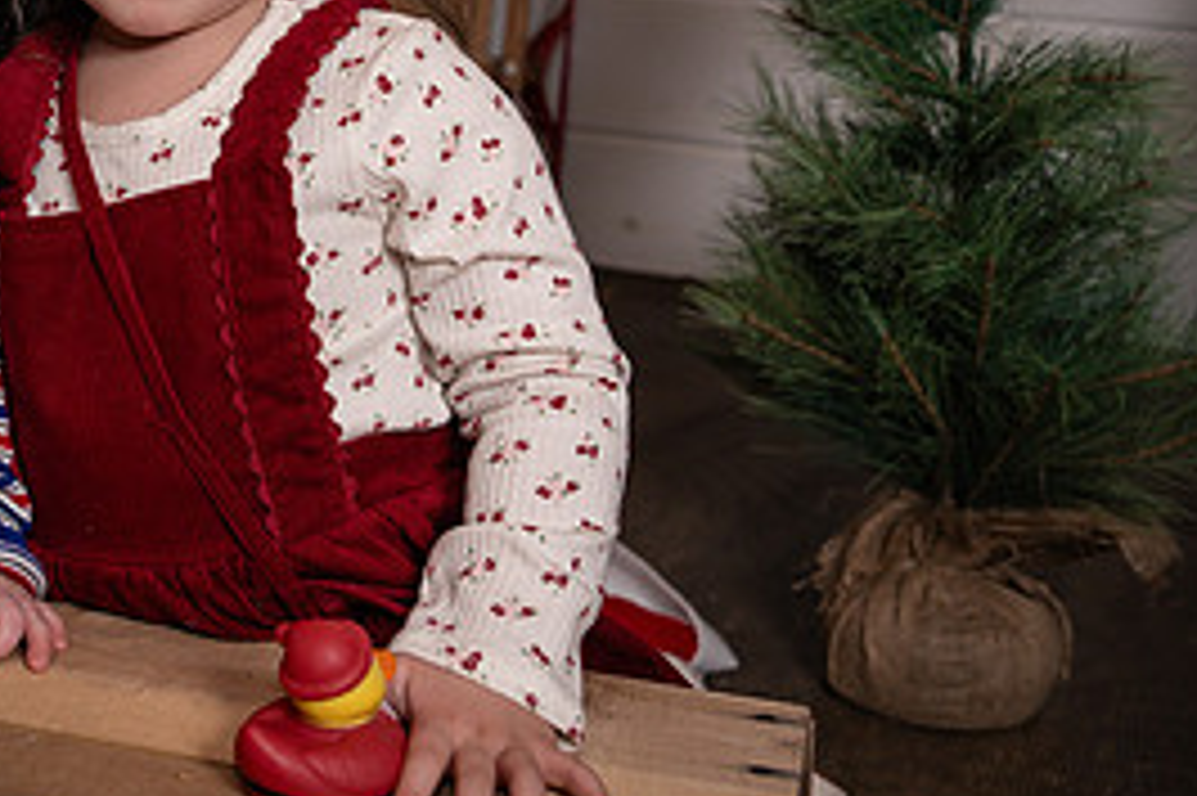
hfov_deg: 26.8
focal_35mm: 72
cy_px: -34
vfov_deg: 18.3
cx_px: 45
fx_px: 2392
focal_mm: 33
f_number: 4
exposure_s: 1/250
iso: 250
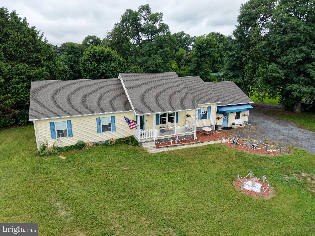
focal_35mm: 24
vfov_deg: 56.8
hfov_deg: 71.6
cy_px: 118
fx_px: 218
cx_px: 158
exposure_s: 1/500
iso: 100
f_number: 1.8
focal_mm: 8.67
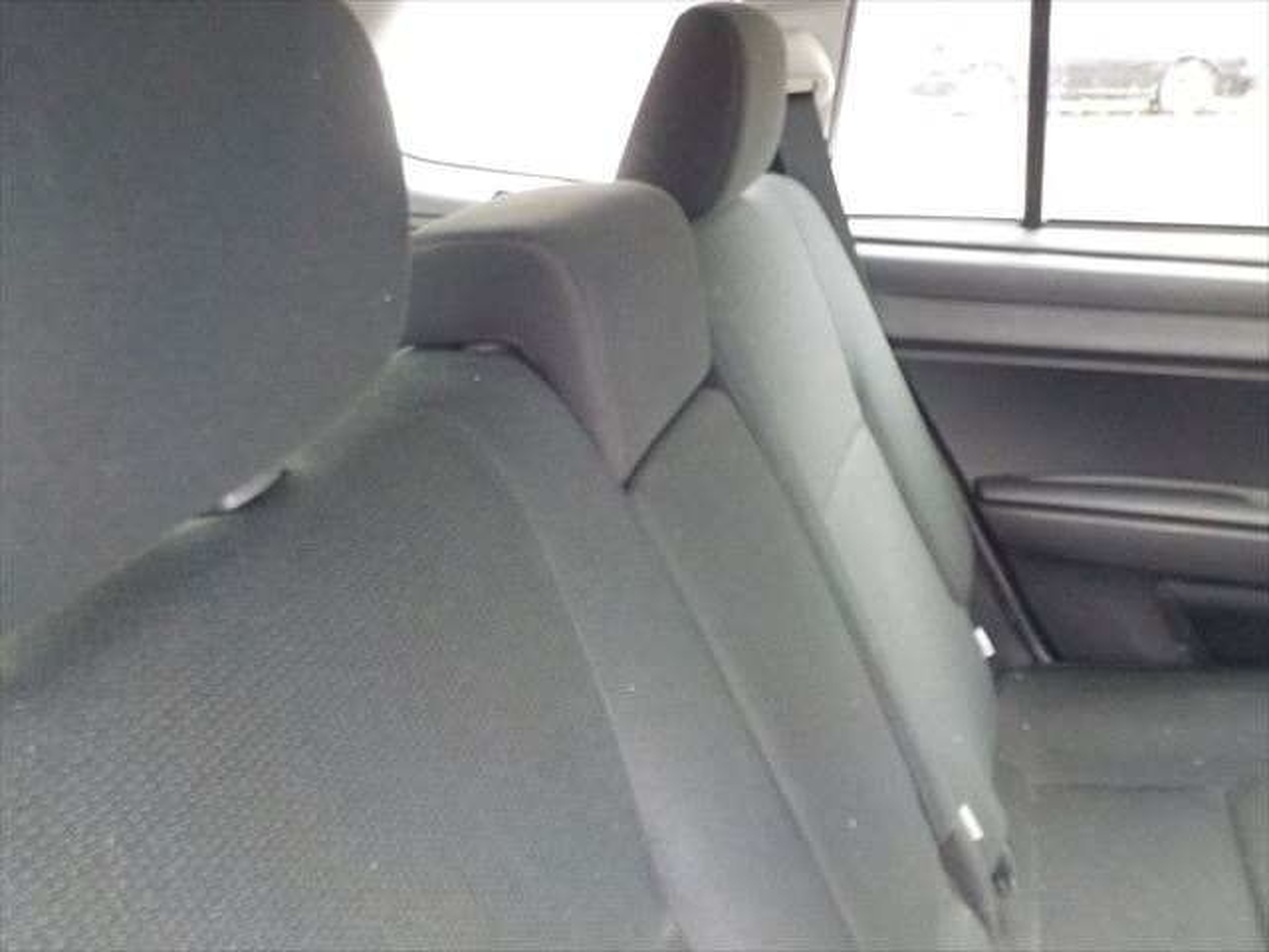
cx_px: 634
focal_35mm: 30
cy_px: 476
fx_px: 1100
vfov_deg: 46.8
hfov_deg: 60.0
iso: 640
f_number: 3.3
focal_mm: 4.1
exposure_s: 1/8
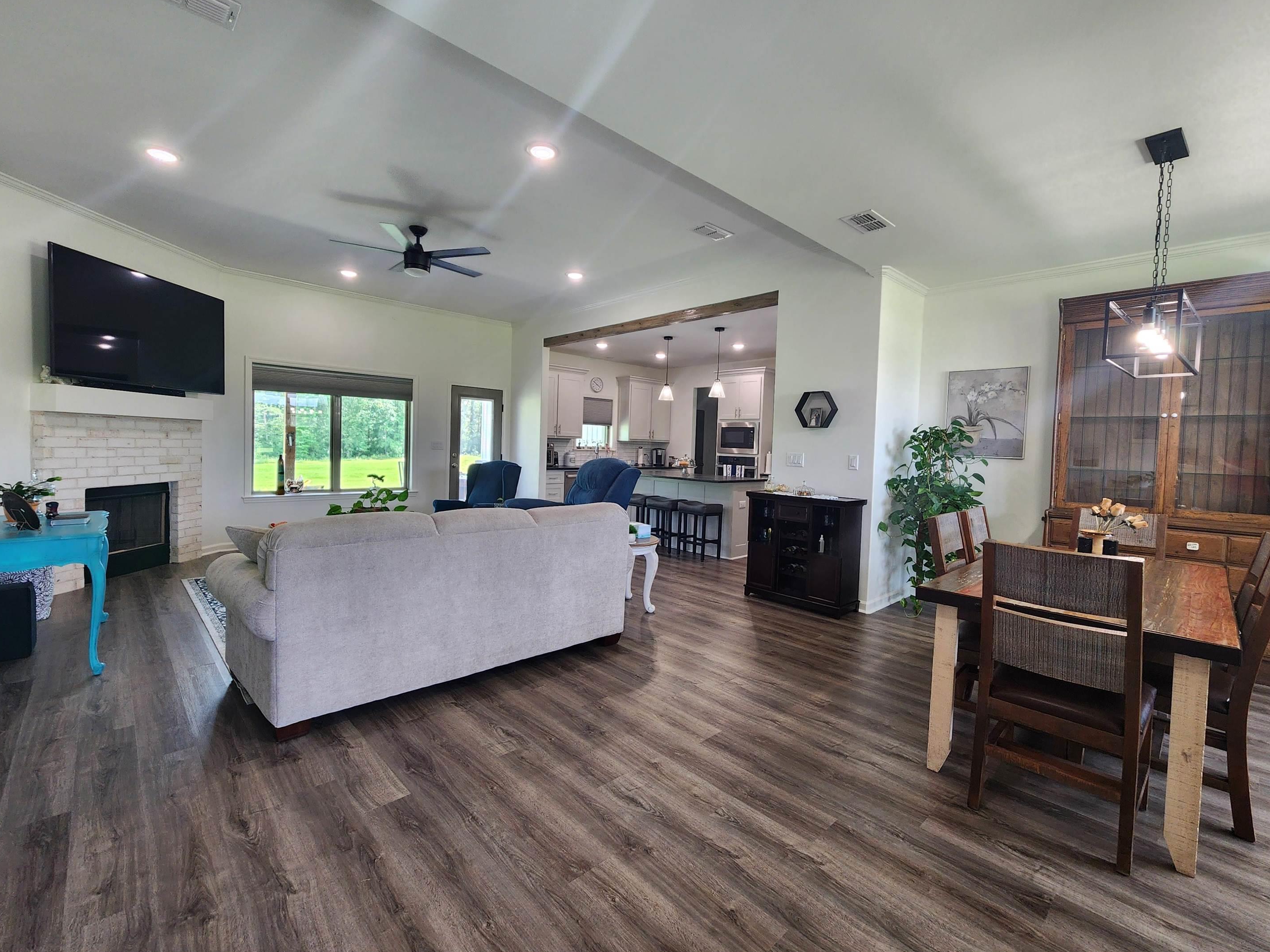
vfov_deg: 85.7
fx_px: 514
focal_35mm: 14
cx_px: 629
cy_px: 467
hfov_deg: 102.1
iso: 160
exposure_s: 1/60
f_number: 2.2
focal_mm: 2.2
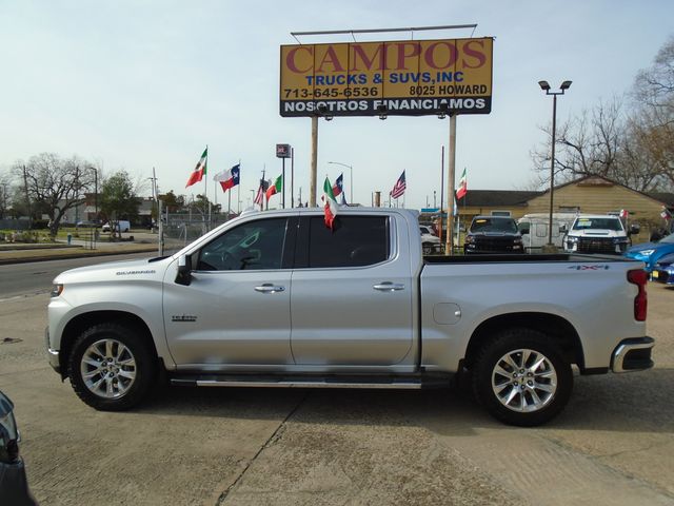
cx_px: 337
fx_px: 506
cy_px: 253
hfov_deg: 67.3
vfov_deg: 53.1
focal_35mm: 26
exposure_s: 1/200
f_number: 8
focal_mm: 4.6
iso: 100
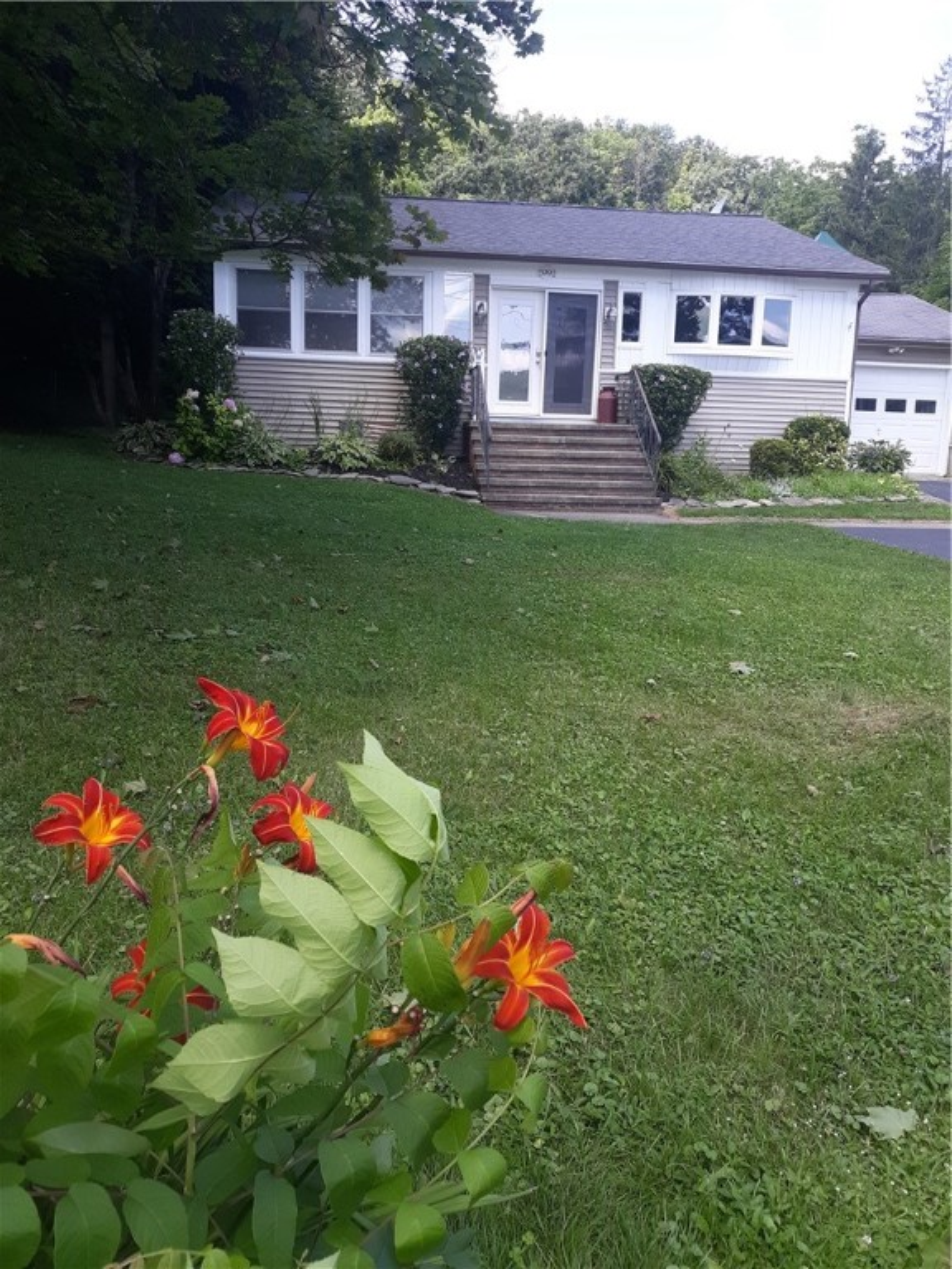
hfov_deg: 49.7
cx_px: 476
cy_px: 634
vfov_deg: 63.4
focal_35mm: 28
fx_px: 1027
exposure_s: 1/367
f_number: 1.7
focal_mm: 3.7
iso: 40
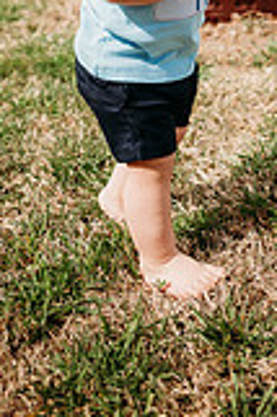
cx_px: 176
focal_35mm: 67
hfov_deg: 20.2
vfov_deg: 25.6
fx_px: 775
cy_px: -135
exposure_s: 1/2000
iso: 100
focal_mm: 24
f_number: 2.2
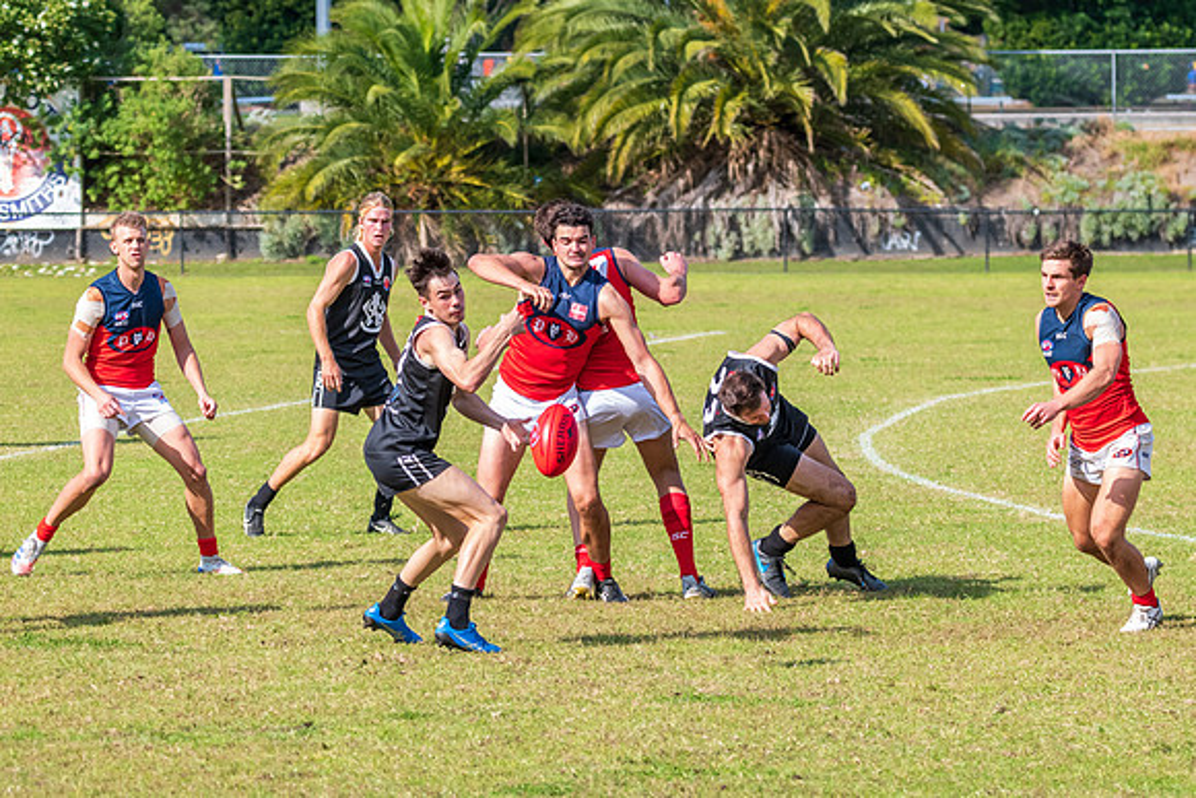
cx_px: 767
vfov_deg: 6.0
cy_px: 286
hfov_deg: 8.9
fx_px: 7660
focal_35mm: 231
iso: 800
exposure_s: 1/1600
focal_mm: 150
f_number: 8
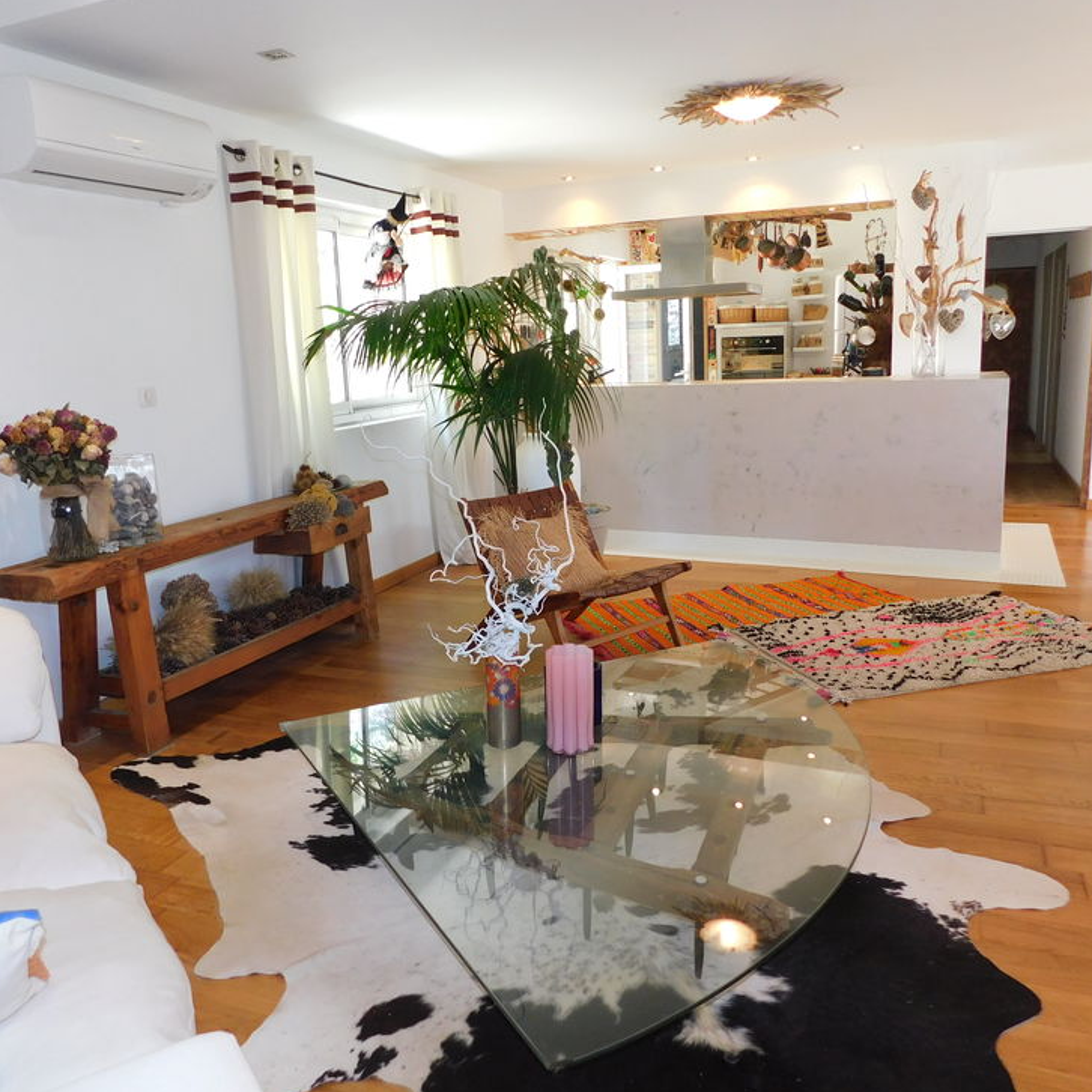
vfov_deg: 57.3
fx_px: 999
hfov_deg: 57.3
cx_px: 510
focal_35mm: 28
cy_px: 557
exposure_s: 1/30
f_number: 3
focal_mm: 4
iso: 200
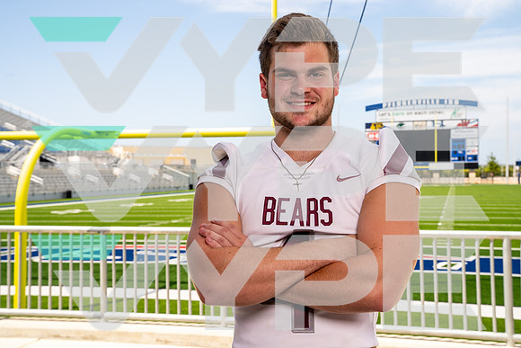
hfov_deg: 41.9
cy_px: 174
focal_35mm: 47
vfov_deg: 28.7
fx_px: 680
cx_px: 260
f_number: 9
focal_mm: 47
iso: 100
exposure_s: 1/125
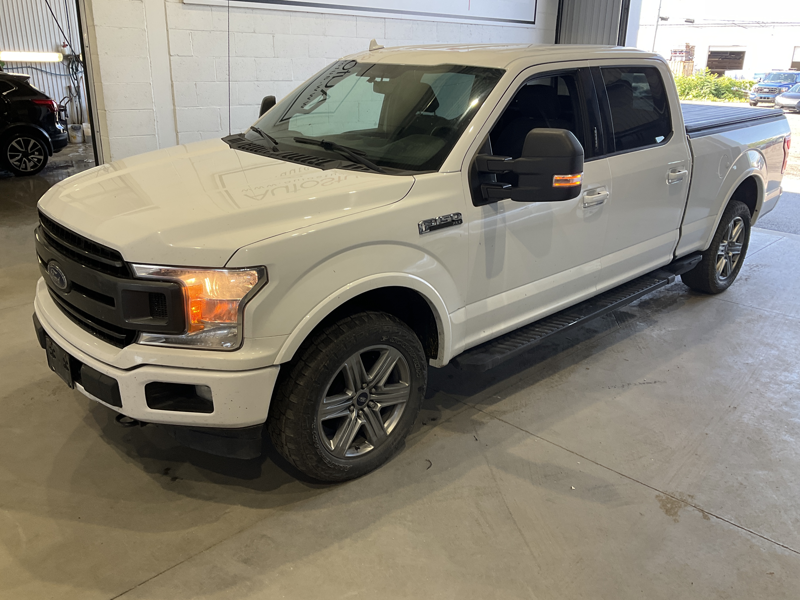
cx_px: 400
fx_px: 670
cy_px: 300
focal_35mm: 29
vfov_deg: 48.2
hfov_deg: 61.7
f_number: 1.8
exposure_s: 1/120
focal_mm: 3
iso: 50
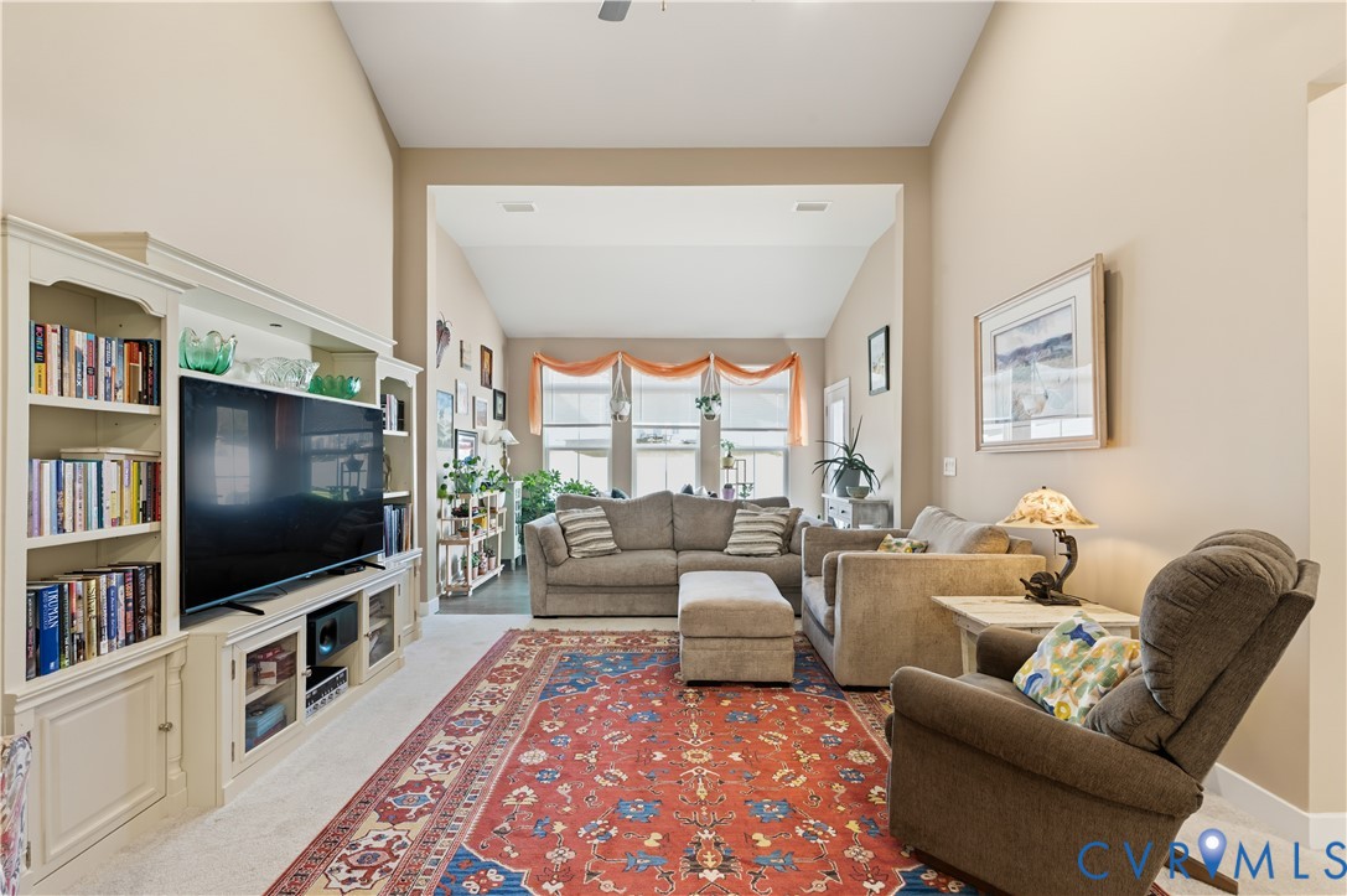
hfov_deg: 96.8
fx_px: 598
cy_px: 448
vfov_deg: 73.7
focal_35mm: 16
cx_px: 674
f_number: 9
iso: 1600
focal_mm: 16
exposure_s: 1/5
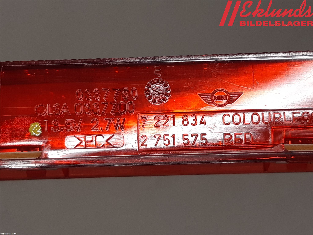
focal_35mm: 26
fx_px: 235
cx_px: 156
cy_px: 118
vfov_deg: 53.1
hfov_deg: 67.3
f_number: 1.7
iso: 50
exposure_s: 1/100
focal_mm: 3.93
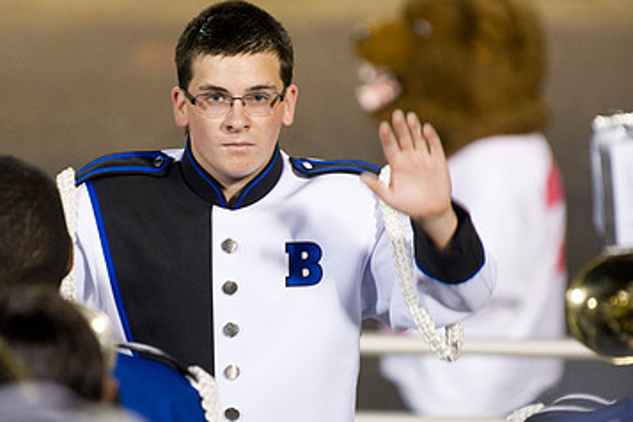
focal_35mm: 455
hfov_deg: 4.5
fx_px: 8000
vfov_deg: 3.0
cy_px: 222
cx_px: 209
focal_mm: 280
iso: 4000
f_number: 4
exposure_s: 1/125
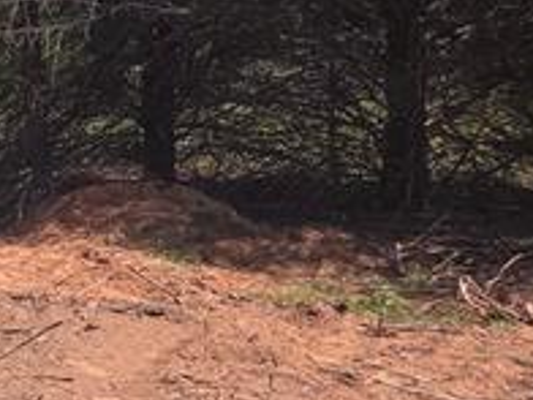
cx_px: -568
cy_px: 106
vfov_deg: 21.5
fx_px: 1047
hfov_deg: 18.0
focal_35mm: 68
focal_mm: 2.2
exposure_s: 1/848
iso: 20
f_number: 1.9
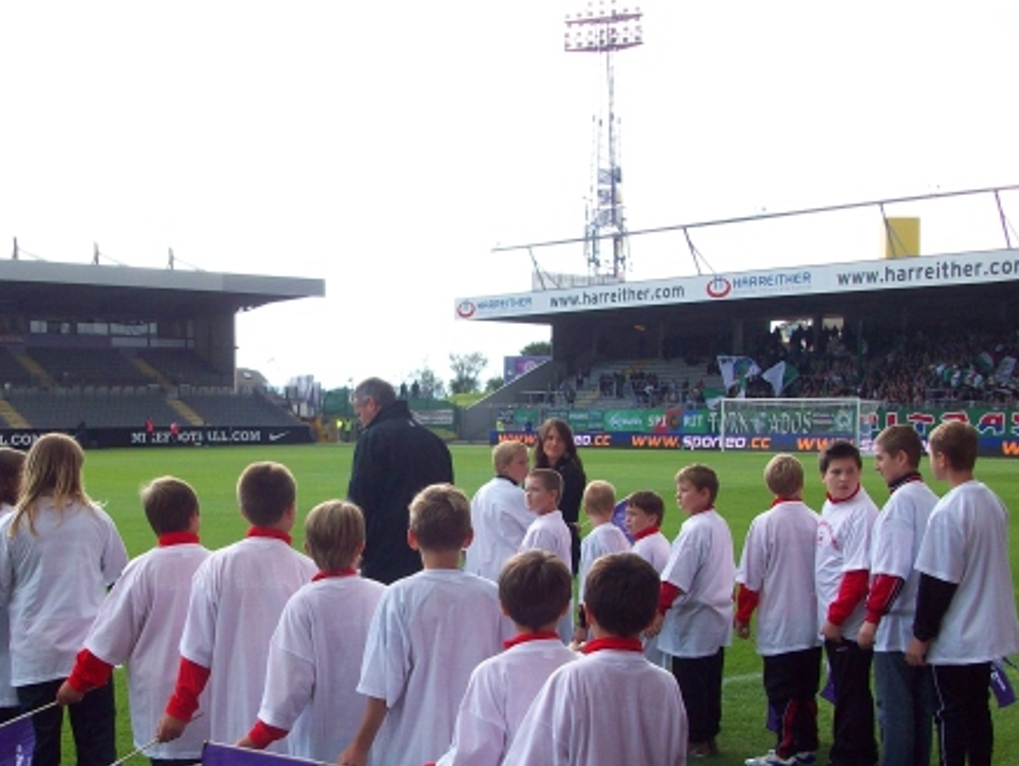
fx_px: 1414
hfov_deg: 39.3
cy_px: 495
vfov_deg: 30.1
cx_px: 375
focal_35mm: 48
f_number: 2.8
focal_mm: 5.7
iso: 80
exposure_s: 1/453
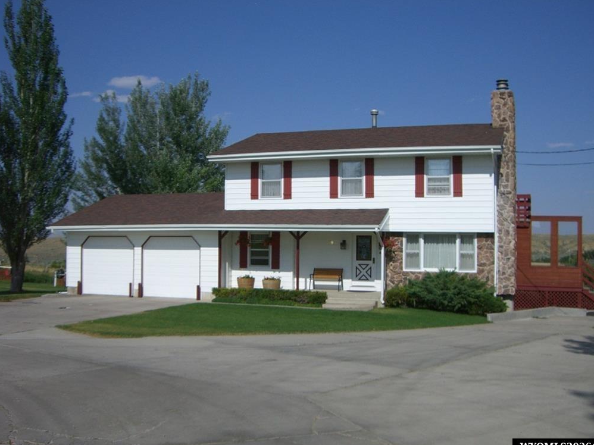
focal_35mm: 39
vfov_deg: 36.8
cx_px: 303
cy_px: 225
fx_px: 669
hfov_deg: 47.9
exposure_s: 1/1600
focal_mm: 6.2
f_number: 4.3
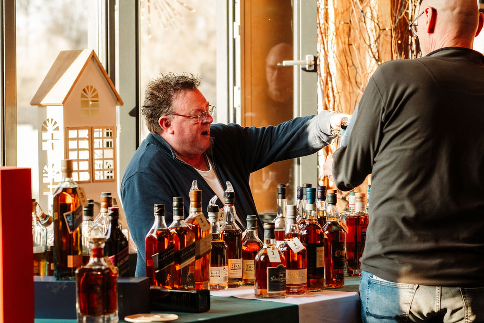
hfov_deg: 18.2
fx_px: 1506
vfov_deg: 12.2
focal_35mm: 112
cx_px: 166
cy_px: 162
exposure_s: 1/400
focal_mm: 85
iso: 1250
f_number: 3.5
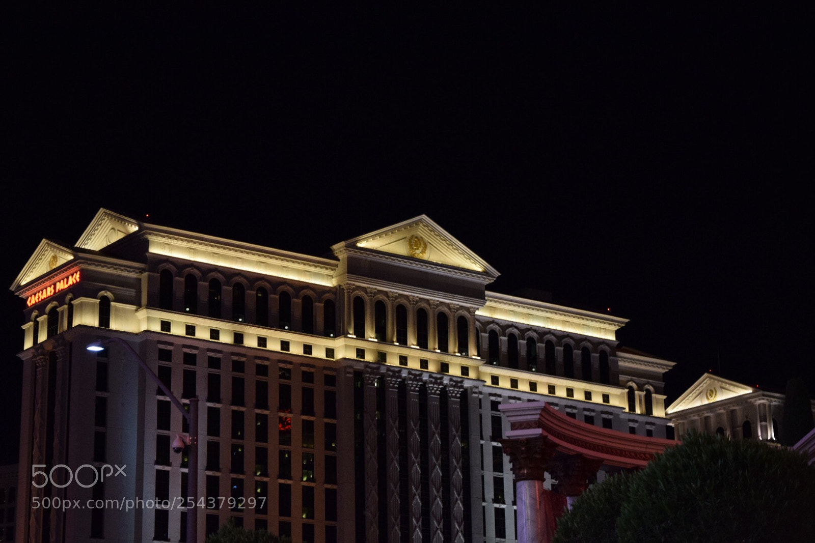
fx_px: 1868
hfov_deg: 24.6
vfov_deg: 16.6
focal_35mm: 82
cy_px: 272
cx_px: 408
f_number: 5.6
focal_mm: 55
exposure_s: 1/50
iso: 1600
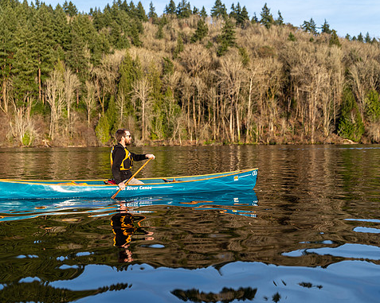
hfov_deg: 33.6
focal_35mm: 56
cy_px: 152
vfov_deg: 27.1
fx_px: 629
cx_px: 179
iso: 100
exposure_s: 1/1000
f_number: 2.8
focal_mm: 48
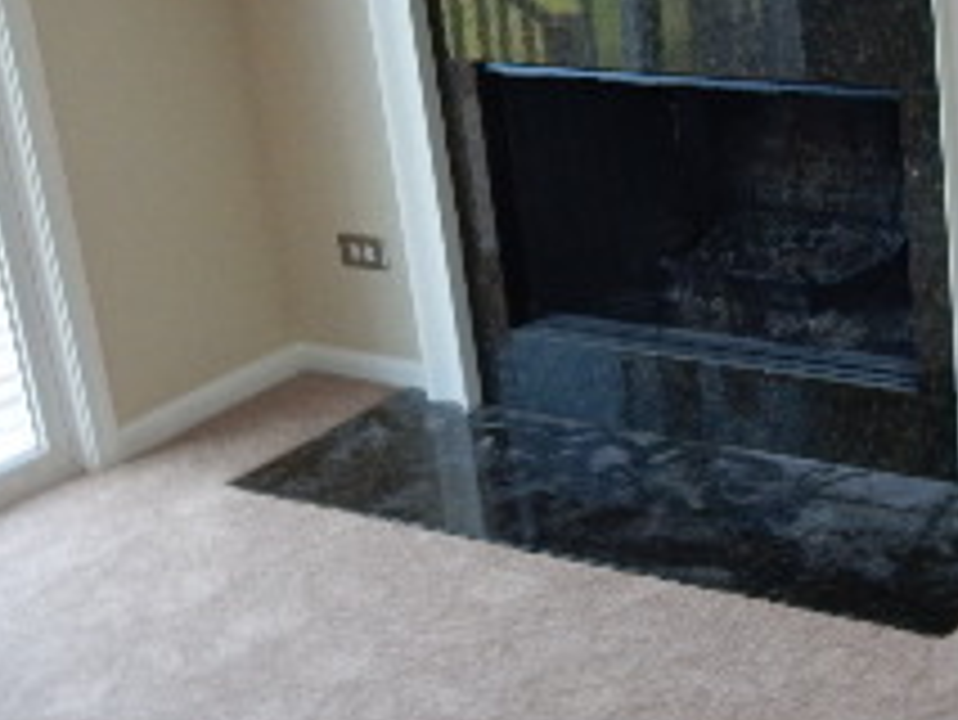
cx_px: 909
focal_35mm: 75
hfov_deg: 25.0
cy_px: 284
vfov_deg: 19.6
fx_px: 2077
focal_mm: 4.5
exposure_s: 1/30
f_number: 3.7
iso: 140
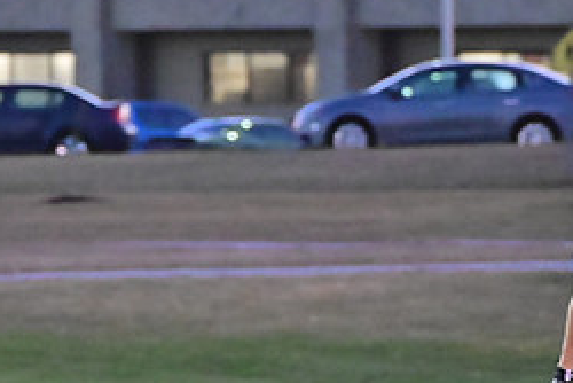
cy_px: 428
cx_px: 48
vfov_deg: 3.2
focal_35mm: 434
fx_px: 6912
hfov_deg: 4.7
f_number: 4
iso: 6400
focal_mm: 125
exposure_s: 1/400
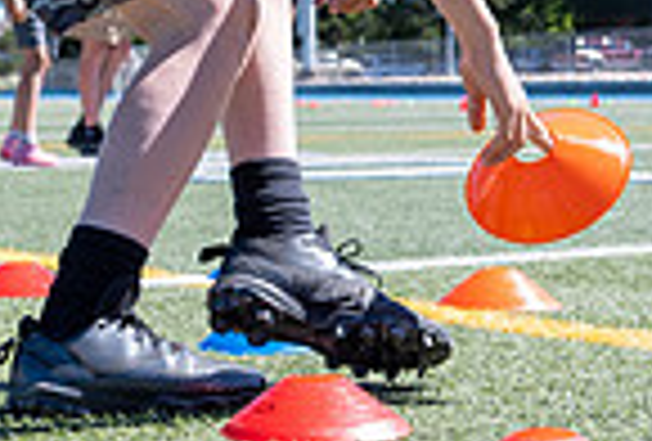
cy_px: -43
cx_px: 301
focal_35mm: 114
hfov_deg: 17.9
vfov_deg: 11.9
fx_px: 2073
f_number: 4
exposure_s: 1/640
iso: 100
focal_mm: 25
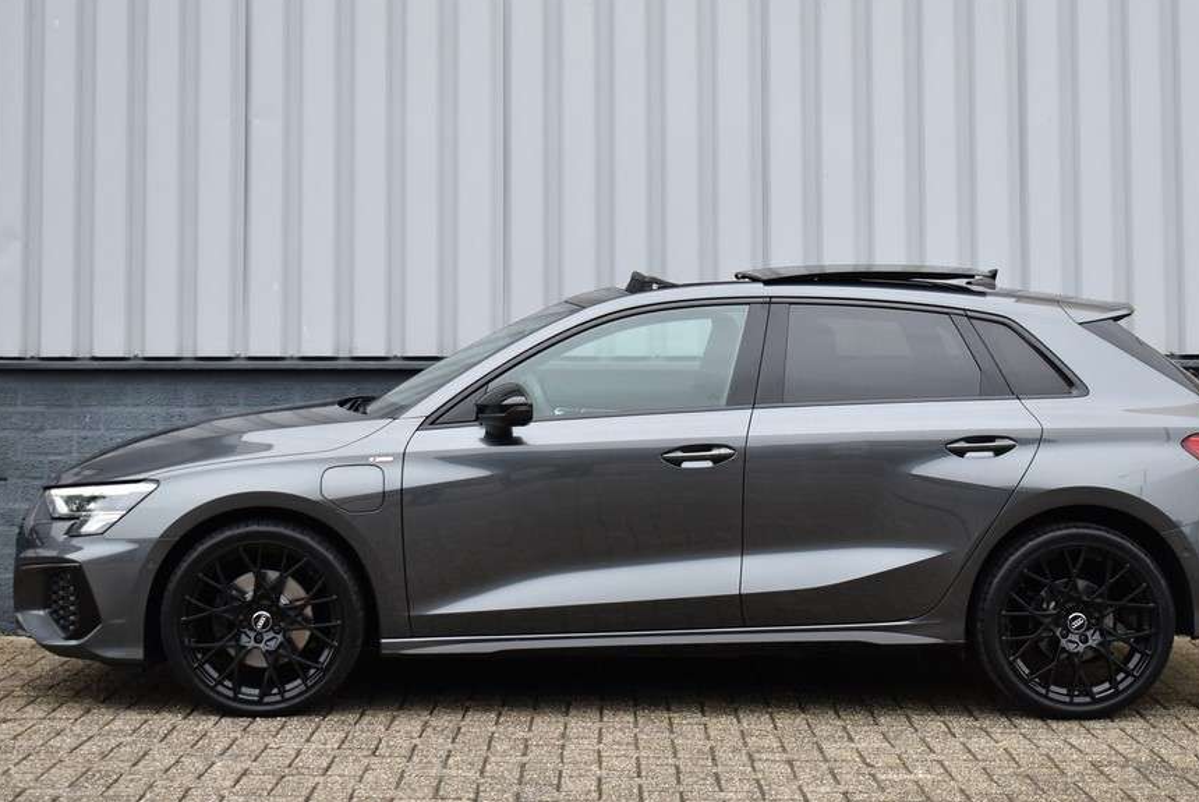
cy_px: 335
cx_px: 639
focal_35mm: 75
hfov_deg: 27.0
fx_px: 2500
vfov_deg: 18.2
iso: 400
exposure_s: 1/125
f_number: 5.6
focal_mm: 42
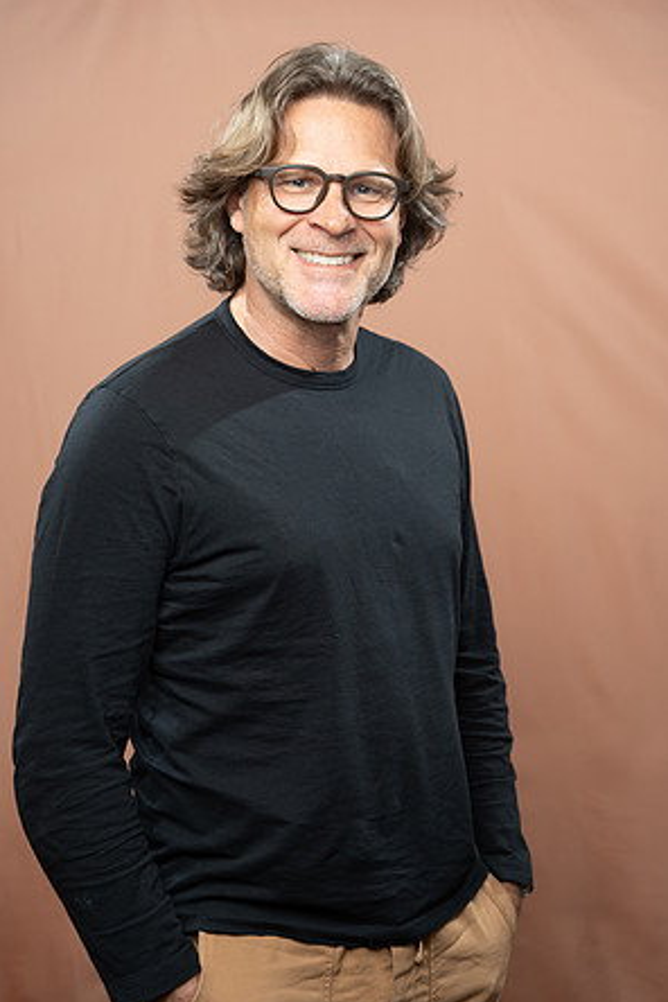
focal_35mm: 74
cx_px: 334
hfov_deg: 18.4
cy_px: 503
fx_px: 2060
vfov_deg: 27.3
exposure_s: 1/160
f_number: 4
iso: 320
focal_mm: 73
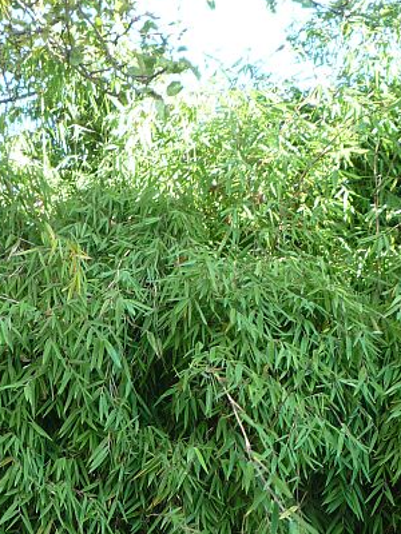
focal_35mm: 66
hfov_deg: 22.2
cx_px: 146
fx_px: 1019
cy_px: 491
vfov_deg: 28.2
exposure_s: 1/40
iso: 100
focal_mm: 5.8
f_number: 3.5
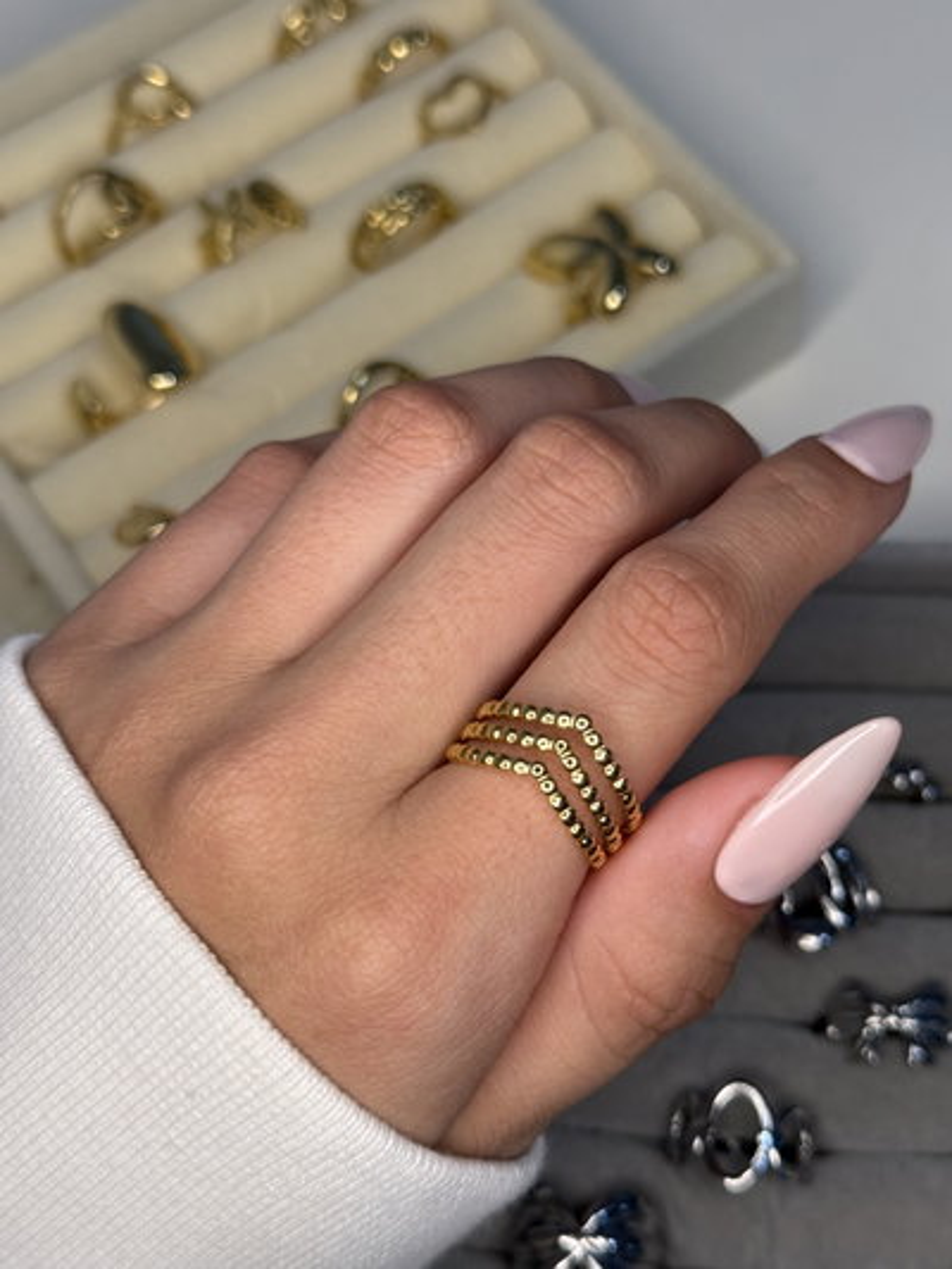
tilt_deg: -61.8
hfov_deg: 30.3
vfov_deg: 39.6
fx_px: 1759
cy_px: 634
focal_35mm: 48
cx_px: 476
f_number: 1.78
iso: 100
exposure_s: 1/101
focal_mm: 6.76
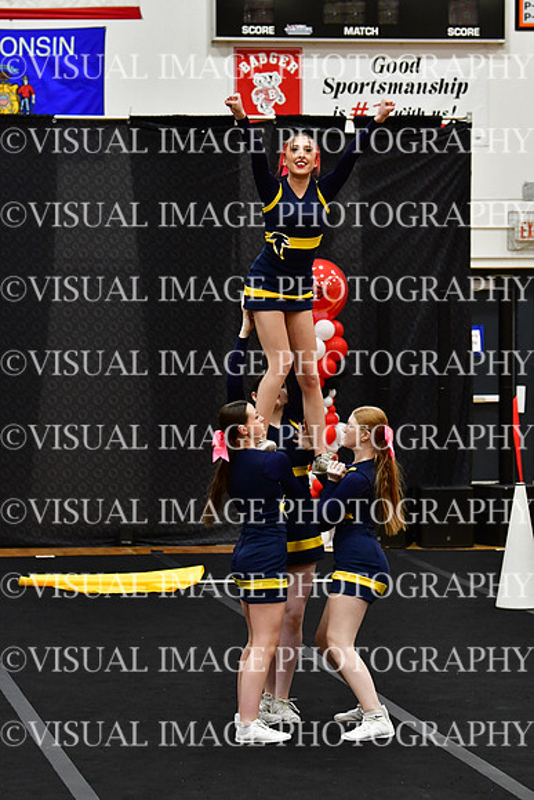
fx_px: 3157
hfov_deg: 9.7
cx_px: 267
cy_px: 400
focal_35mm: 142
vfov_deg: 14.4
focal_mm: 95
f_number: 4
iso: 4000
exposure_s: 1/500
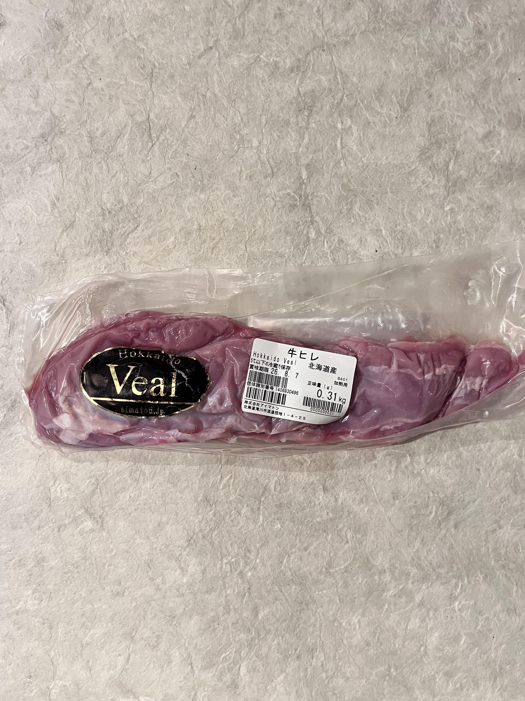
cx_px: 262
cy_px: 350
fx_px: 526
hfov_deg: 53.1
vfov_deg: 67.3
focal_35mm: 26
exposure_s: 1/50
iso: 250
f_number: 1.6
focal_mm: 5.1
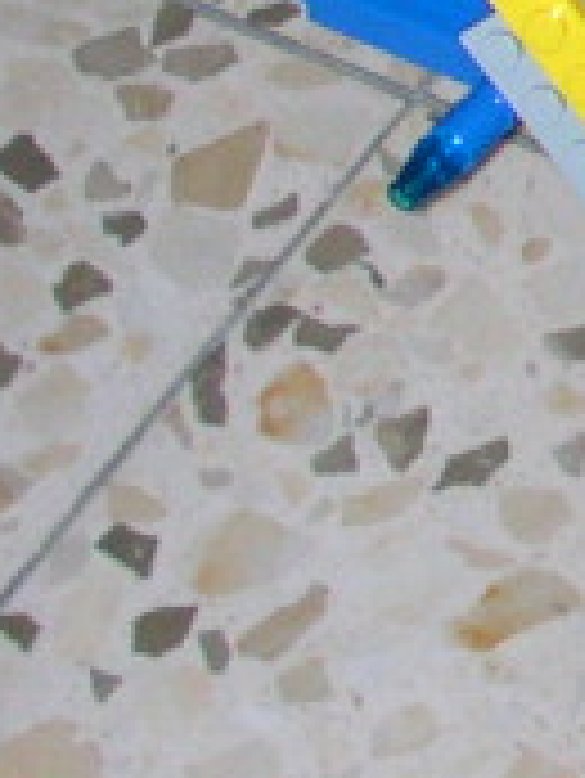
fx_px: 4929
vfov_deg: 9.0
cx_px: 1782
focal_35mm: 219
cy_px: -54
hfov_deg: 6.2
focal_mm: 5.6
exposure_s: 1/60
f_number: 4.5
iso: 100
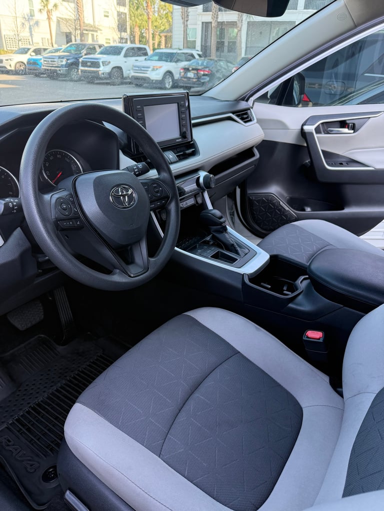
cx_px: 192
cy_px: 256
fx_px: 355
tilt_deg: -28.3
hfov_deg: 56.8
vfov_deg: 71.6
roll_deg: -2.9
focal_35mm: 24
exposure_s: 1/232
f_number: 1.78
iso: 160
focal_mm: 6.76
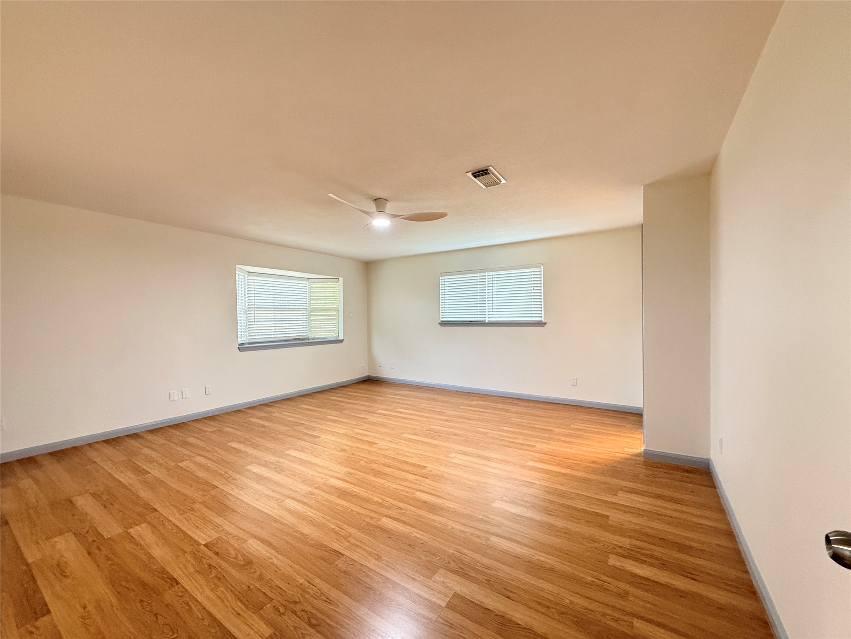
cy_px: 320
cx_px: 426
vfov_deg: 85.7
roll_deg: +0.6
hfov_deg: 102.1
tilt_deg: +0.0
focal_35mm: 14
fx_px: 344
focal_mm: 2.22
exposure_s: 1/60
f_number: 2.2
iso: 500
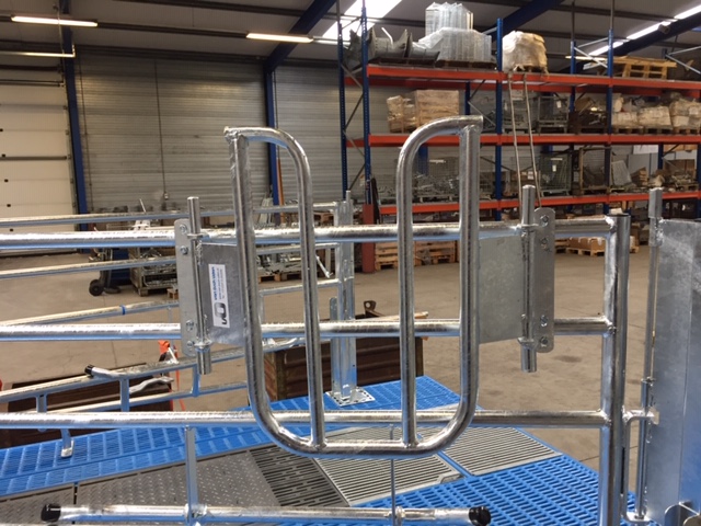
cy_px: 263
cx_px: 350
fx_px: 587
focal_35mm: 29
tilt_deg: -9.8
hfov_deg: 61.7
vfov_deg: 48.2
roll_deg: +2.3
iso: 100
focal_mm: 4.15
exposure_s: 1/33
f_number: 2.2
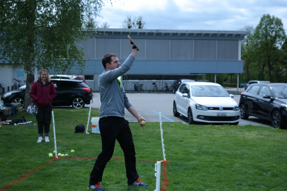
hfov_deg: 42.8
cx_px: 144
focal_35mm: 46
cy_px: 96
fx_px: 367
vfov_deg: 29.2
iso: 100
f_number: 6.3
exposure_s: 1/400
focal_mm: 30
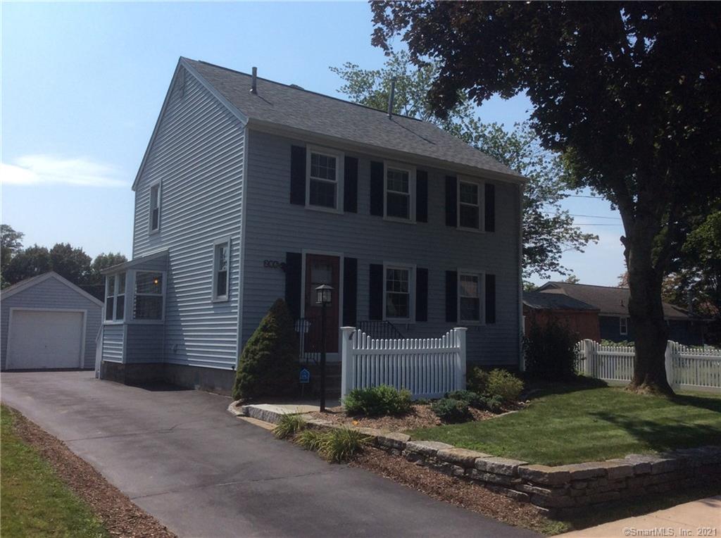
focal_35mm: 32
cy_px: 269
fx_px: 665
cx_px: 360
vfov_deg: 44.0
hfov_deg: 56.9
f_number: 2.4
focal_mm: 3.3
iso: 32
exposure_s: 1/1972
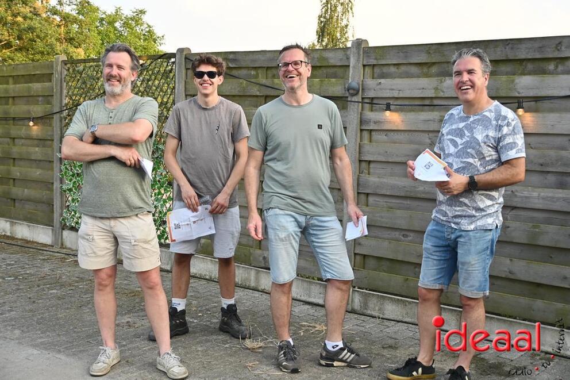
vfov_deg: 31.2
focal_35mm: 43
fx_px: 681
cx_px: 285
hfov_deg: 45.4
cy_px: 190
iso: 200
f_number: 4.5
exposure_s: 1/250
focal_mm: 29
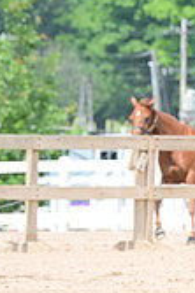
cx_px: 490
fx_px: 4958
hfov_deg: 2.2
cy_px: 103
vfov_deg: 3.4
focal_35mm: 609
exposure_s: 1/1600
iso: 1000
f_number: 7.1
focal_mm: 175
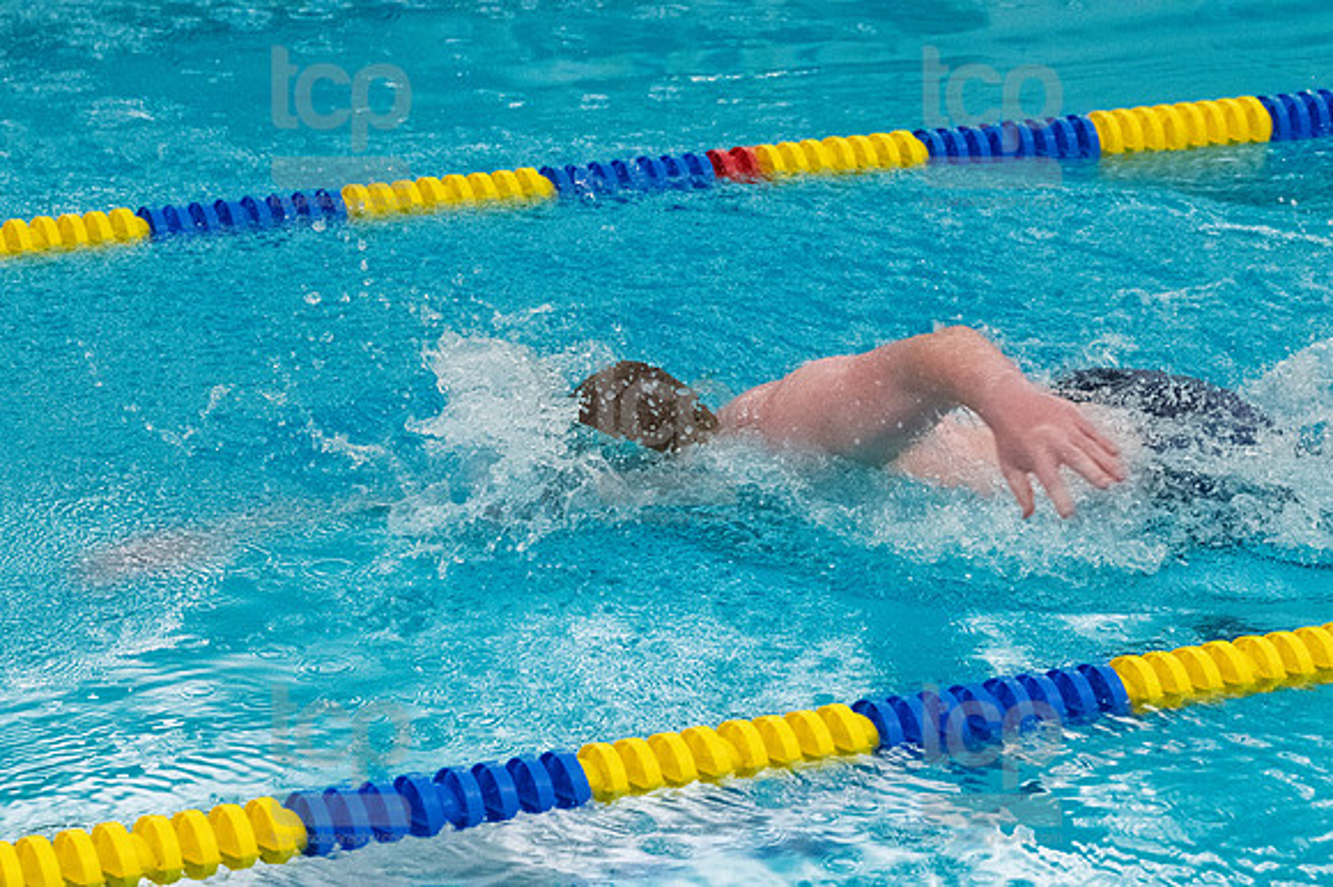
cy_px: 444
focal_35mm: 123
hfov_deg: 16.7
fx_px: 4552
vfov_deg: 11.1
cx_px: 666
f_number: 5
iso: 10000
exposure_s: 1/1250
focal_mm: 82
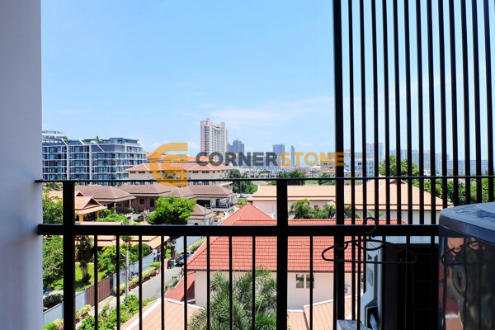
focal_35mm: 24
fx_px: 330
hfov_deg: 73.7
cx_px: 248
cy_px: 165
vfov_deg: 53.1
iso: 400
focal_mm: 16
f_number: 11
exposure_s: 1/420
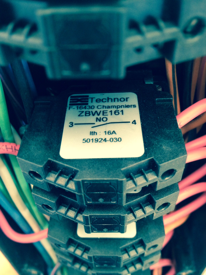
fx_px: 278
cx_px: 103
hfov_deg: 40.7
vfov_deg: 52.6
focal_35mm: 35
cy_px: 138
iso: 200
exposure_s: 1/20
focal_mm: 4.28
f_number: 2.4
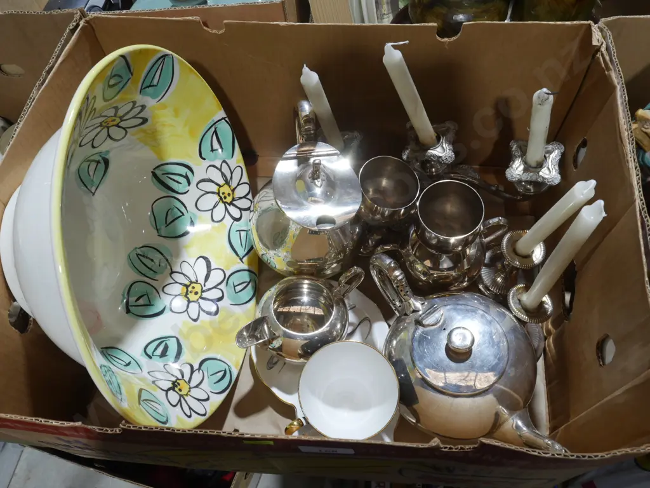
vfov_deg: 46.8
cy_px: 244
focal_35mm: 30
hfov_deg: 60.0
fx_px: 563
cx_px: 325
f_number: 9
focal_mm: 15
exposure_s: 1/60
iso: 1000
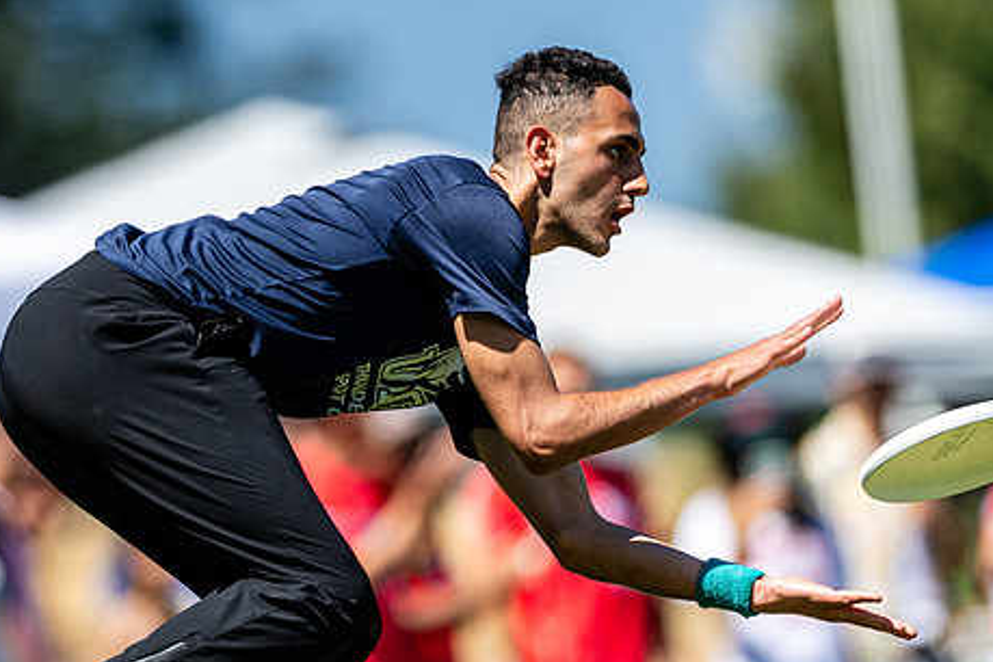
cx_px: 284
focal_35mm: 717
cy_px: 219
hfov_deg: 2.9
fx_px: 19776
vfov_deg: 1.9
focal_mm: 400
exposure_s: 1/1600
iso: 100
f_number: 3.2
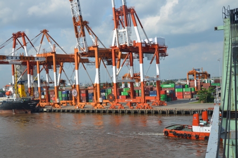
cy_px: 79
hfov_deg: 38.9
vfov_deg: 26.4
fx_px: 337
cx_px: 119
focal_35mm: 51
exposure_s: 1/250
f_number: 8
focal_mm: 34
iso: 100
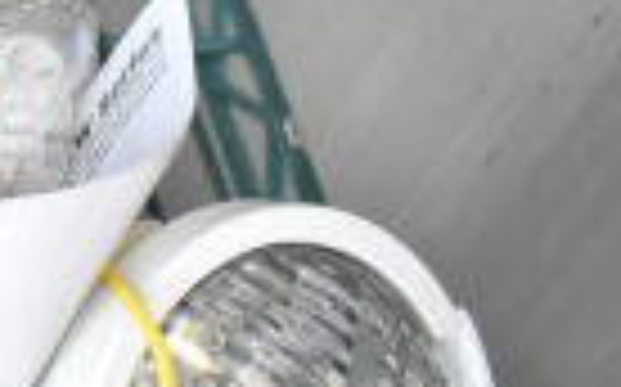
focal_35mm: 122
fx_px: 2063
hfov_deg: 13.7
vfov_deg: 10.6
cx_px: -734
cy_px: 362
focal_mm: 18
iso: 1600
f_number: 5
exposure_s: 1/100
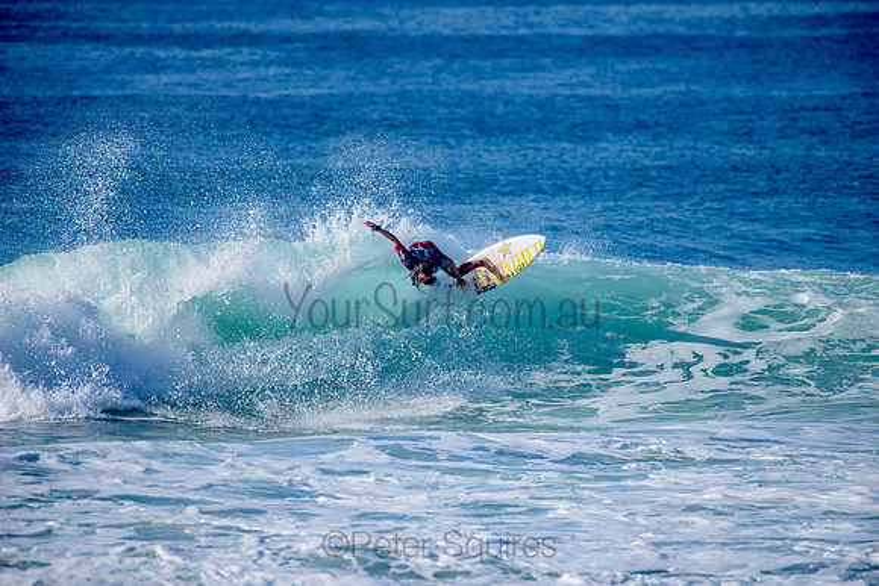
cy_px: 293
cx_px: 440
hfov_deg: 4.1
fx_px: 12211
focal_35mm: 500
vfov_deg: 2.8
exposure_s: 1/1600
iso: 160
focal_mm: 500
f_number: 5.6
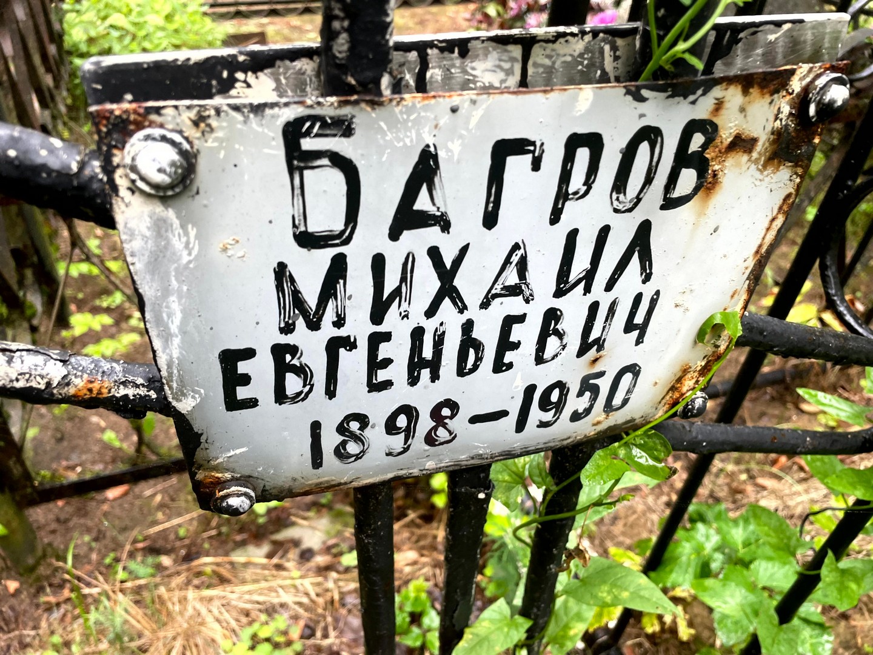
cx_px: 436
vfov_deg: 53.1
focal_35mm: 26
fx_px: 656
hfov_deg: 67.3
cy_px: 328
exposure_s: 1/121
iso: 80
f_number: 1.6
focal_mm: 4.2
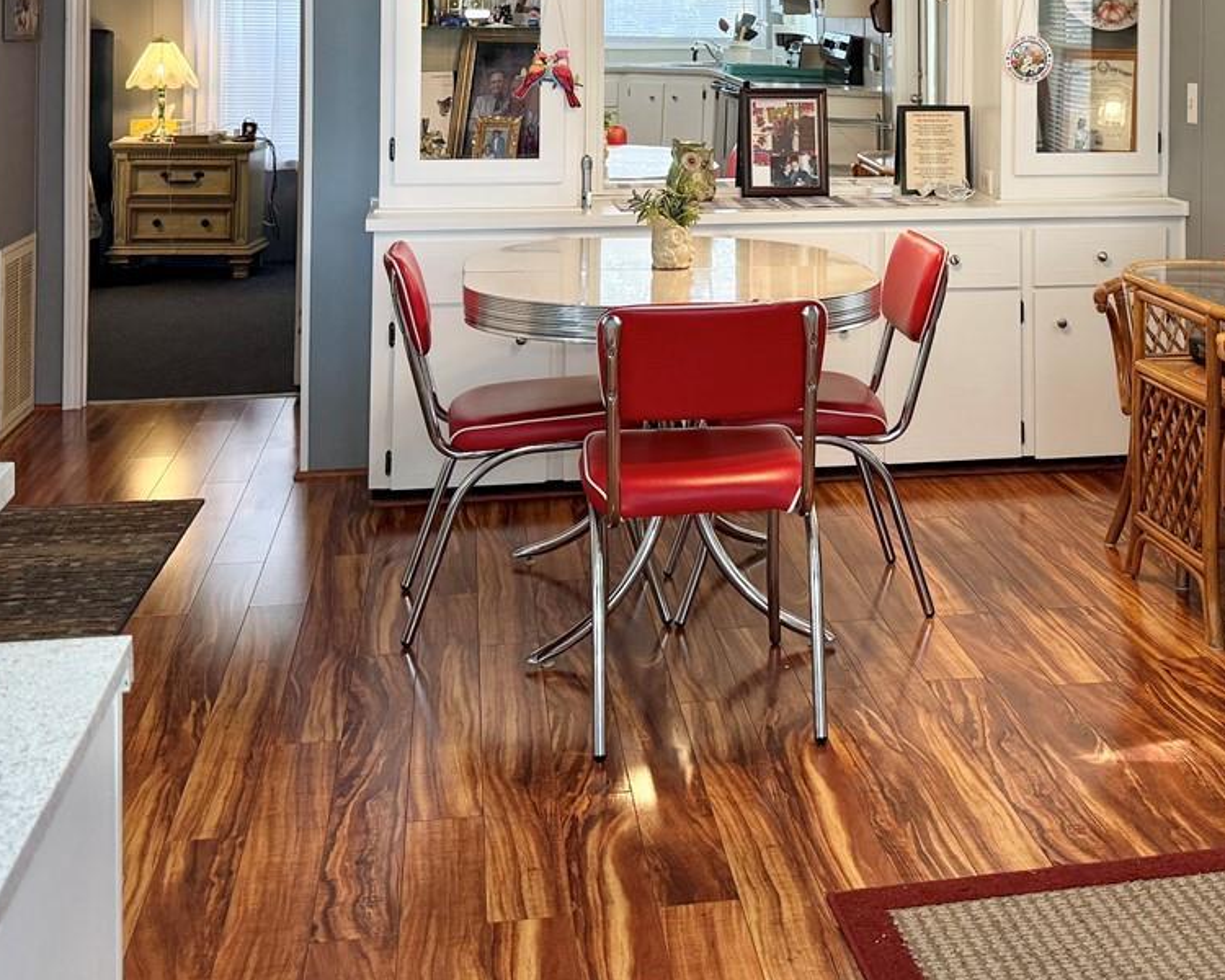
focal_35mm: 50
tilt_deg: -0.6
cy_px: 31
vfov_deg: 28.6
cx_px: 871
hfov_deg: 36.7
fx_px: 1813
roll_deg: -1.0
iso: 160
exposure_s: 1/120
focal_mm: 6.76
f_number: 1.78
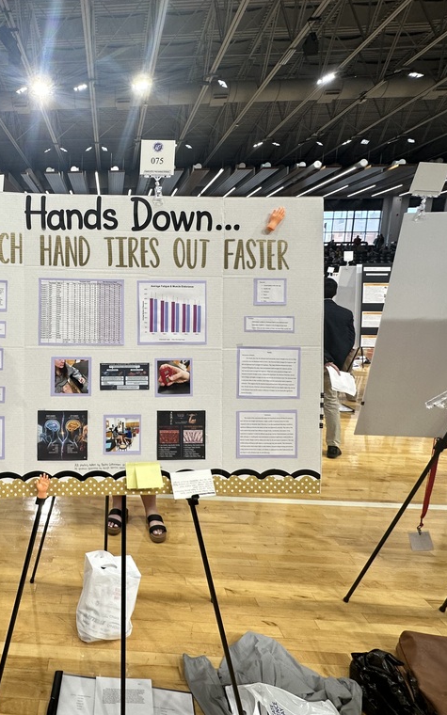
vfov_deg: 85.1
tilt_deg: -10.1
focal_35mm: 20
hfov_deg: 54.9
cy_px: 356
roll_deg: -0.2
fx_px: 390
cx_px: 80
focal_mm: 2.22
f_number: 2.2
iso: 64
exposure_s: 1/118
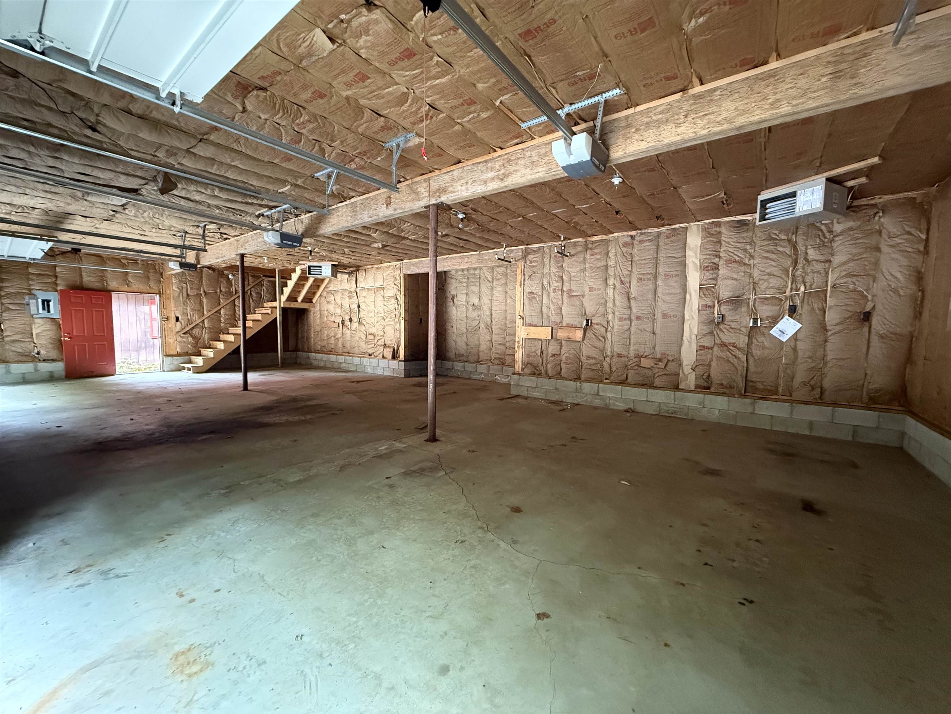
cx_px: 476
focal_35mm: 14
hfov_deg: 102.1
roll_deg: -0.6
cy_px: 357
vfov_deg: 85.7
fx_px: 385
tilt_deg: -4.6
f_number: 2.2
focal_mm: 2.22
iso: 1250
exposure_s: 1/60
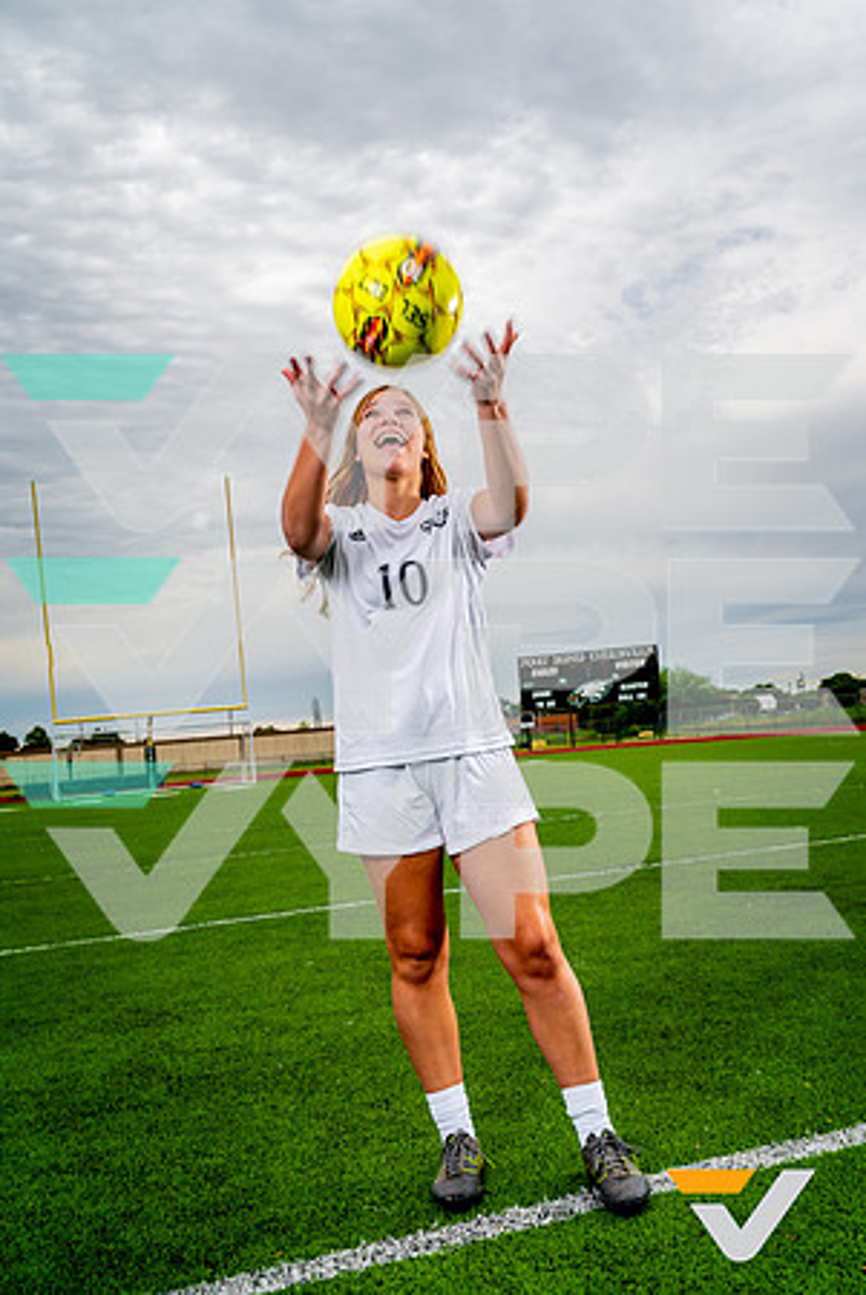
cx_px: 433
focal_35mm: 33
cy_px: 648
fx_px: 1188
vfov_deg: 57.2
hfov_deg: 40.1
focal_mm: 33
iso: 100
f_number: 11
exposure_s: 1/125
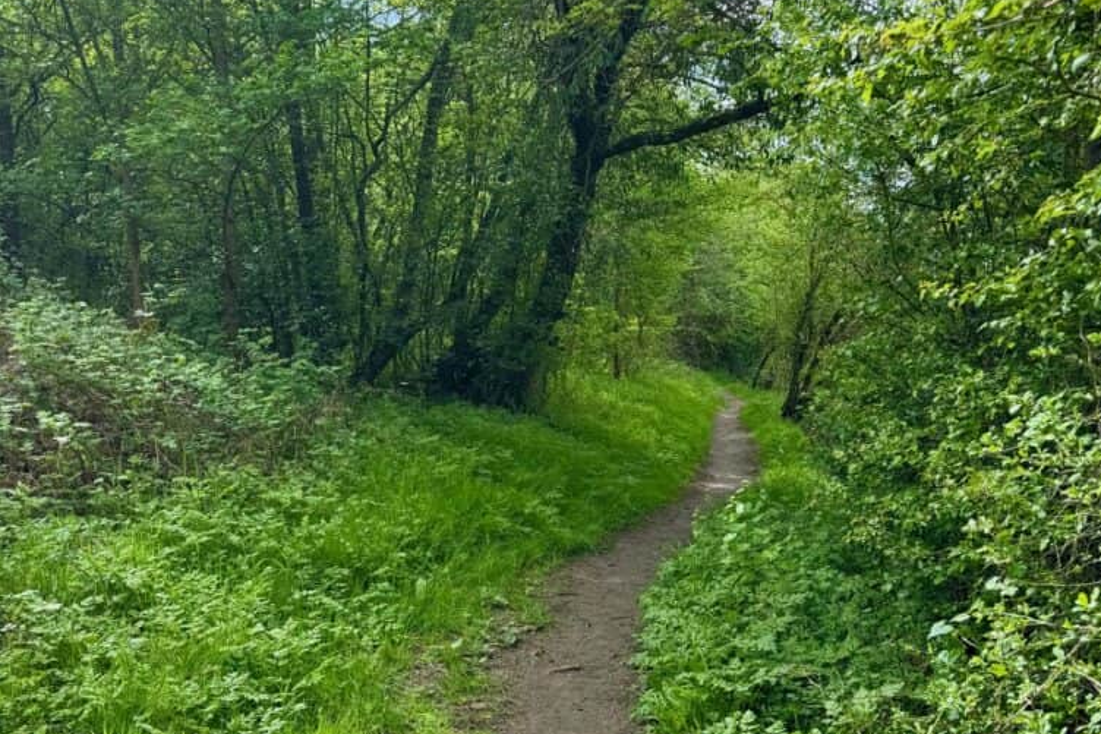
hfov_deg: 55.8
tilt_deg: -8.4
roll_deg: -2.0
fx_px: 1040
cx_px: 561
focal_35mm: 34
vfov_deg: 38.5
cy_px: 475
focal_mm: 6.76
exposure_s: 1/900
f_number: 1.78
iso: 80
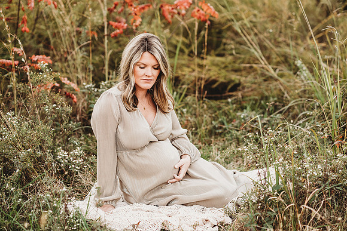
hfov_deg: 23.9
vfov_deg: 16.1
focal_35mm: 85
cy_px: 116
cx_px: 174
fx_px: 819
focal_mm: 85
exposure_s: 1/320
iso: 200
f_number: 2.2
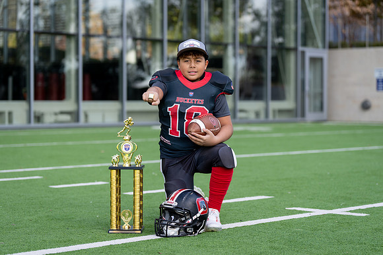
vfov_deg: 15.2
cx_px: 187
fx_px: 956
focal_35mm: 90
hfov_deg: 22.7
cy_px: 130
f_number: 2.8
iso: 100
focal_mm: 86
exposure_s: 1/400
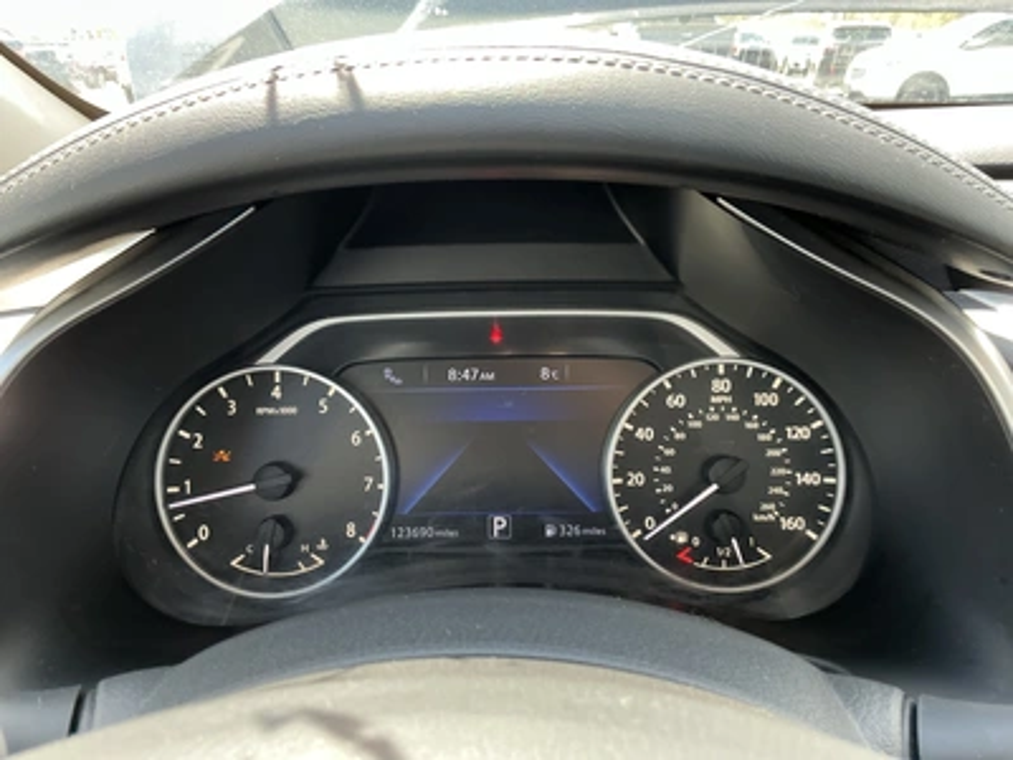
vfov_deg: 49.7
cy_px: 380
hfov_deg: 63.4
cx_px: 506
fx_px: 819
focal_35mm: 28
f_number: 1.8
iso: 64
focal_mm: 3
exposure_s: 1/122
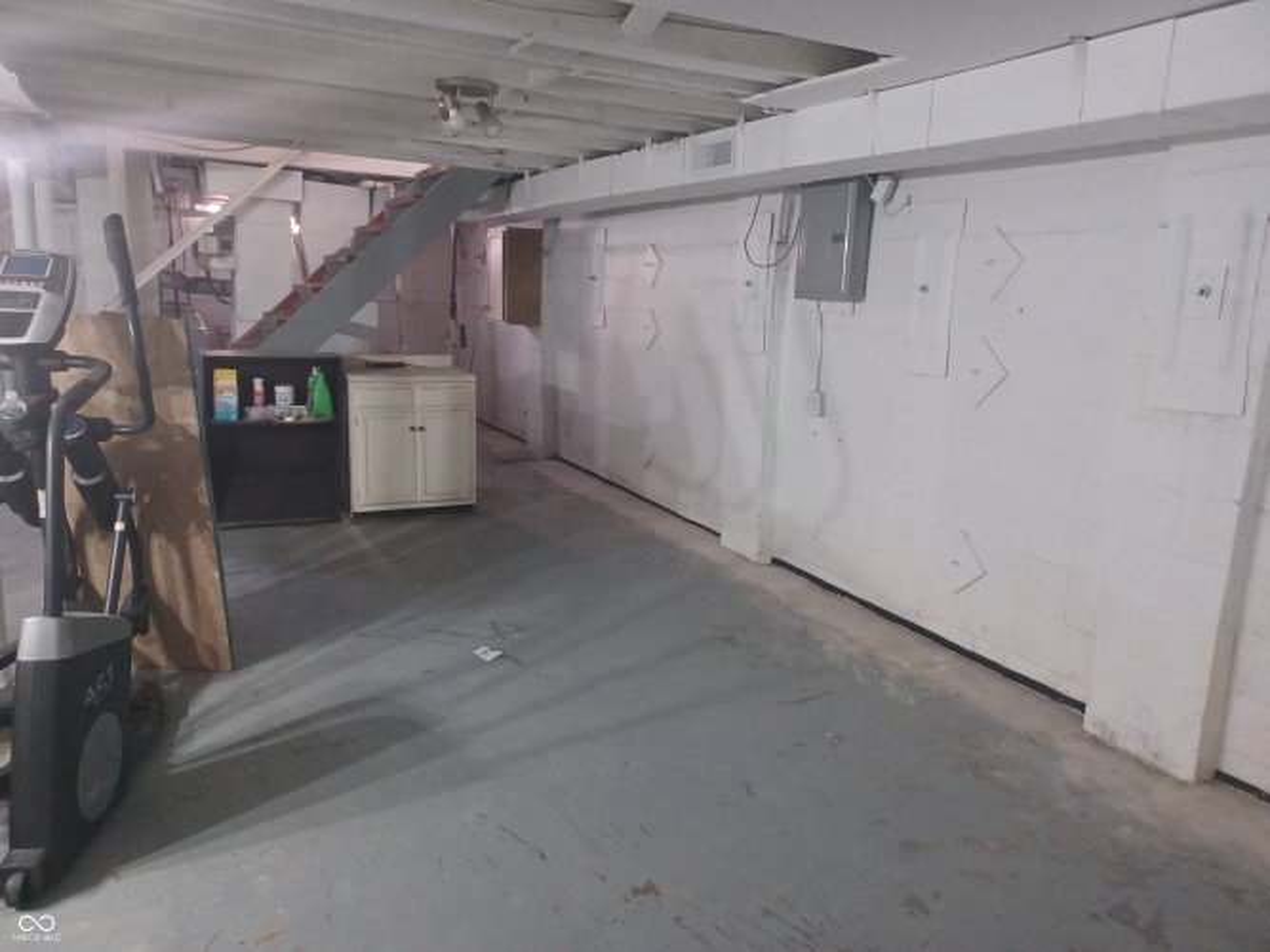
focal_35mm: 25
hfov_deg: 69.4
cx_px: 635
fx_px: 917
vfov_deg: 54.9
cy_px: 476
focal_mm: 4.6
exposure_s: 1/16.7
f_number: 1.8
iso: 1600
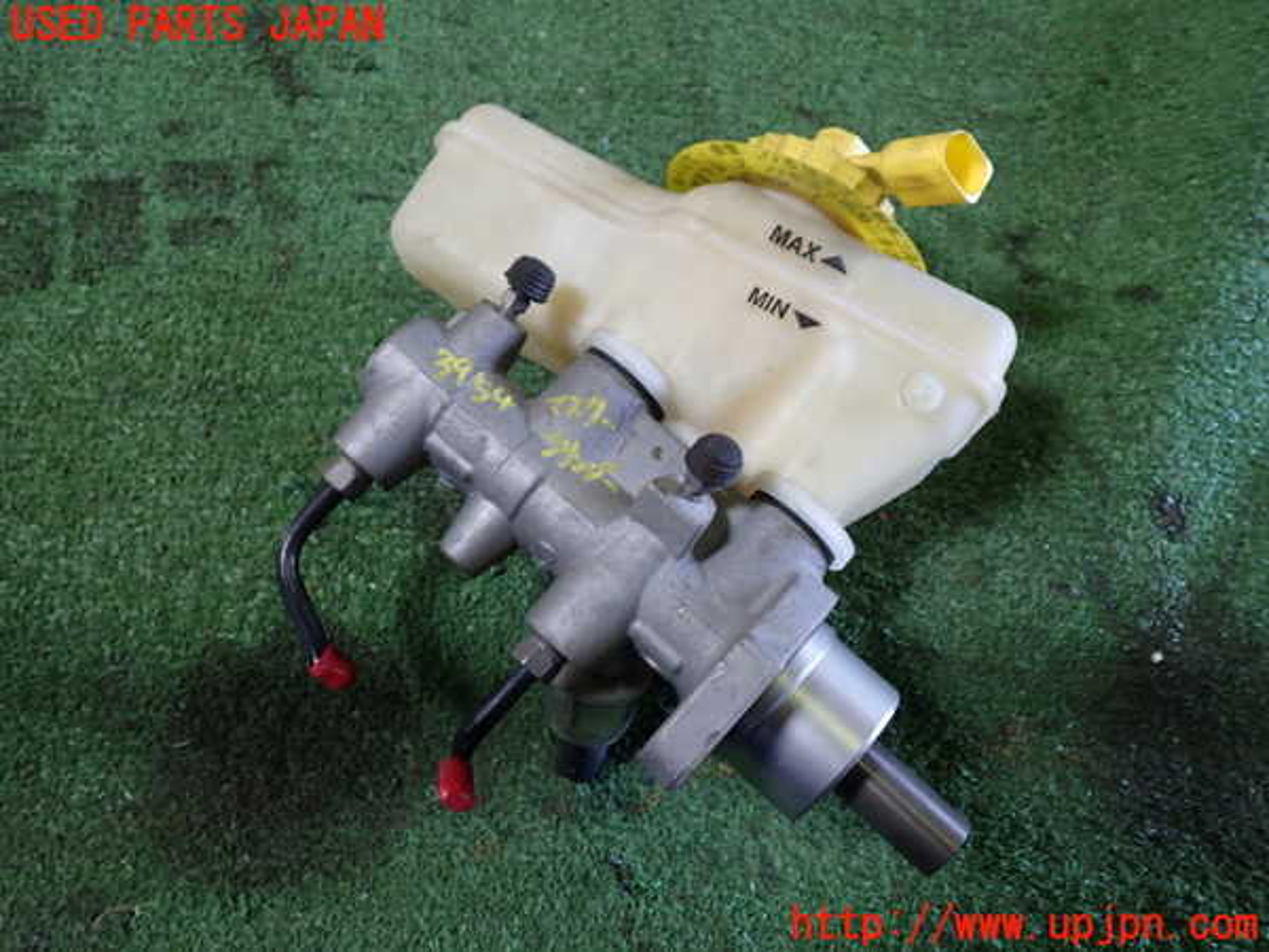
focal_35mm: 30
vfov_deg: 46.8
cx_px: 634
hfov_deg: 60.0
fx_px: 1100
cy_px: 476
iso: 200
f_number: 2.3
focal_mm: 5.4
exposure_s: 1/50
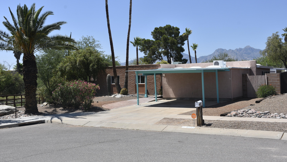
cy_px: 69
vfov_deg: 29.0
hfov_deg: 49.4
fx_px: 312
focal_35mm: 41
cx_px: 144
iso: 200
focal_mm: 26
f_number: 8
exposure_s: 1/500
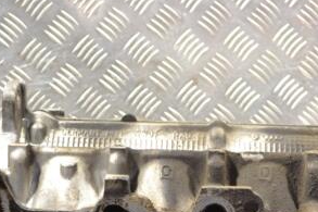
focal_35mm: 123
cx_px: 229
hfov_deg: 16.6
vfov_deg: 11.0
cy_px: 208
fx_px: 1086
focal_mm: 40
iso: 640
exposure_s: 1/30
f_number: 5.3
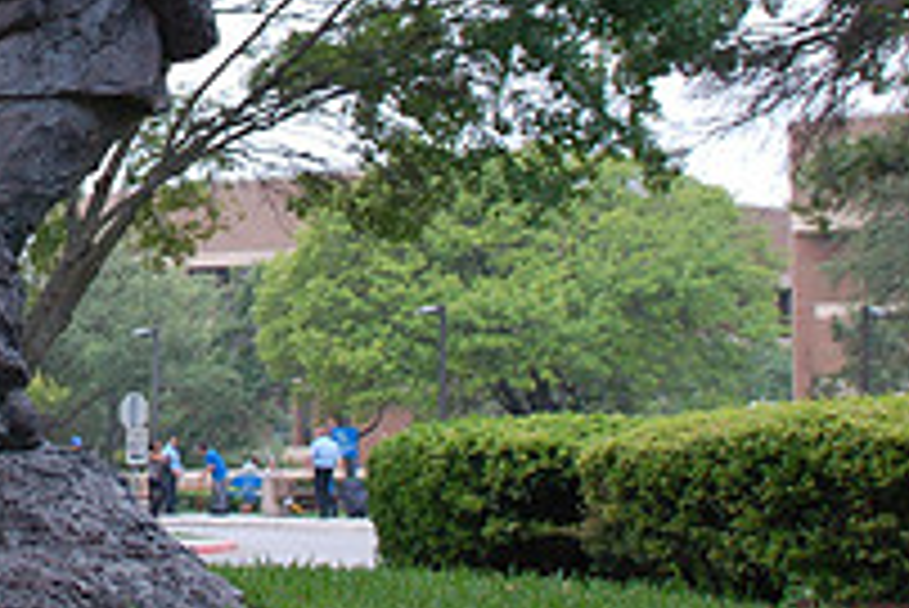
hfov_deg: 18.4
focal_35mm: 107
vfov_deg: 12.6
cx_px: -54
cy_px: -14
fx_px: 2715
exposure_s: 1/80
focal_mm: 25
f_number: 4.5
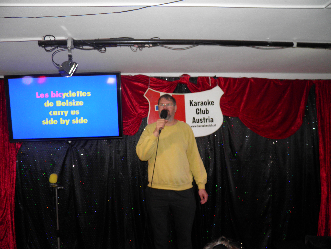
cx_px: 166
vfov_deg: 49.7
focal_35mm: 28
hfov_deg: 63.4
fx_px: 268
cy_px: 124
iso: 100
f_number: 2.8
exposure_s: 1/30
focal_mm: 4.9
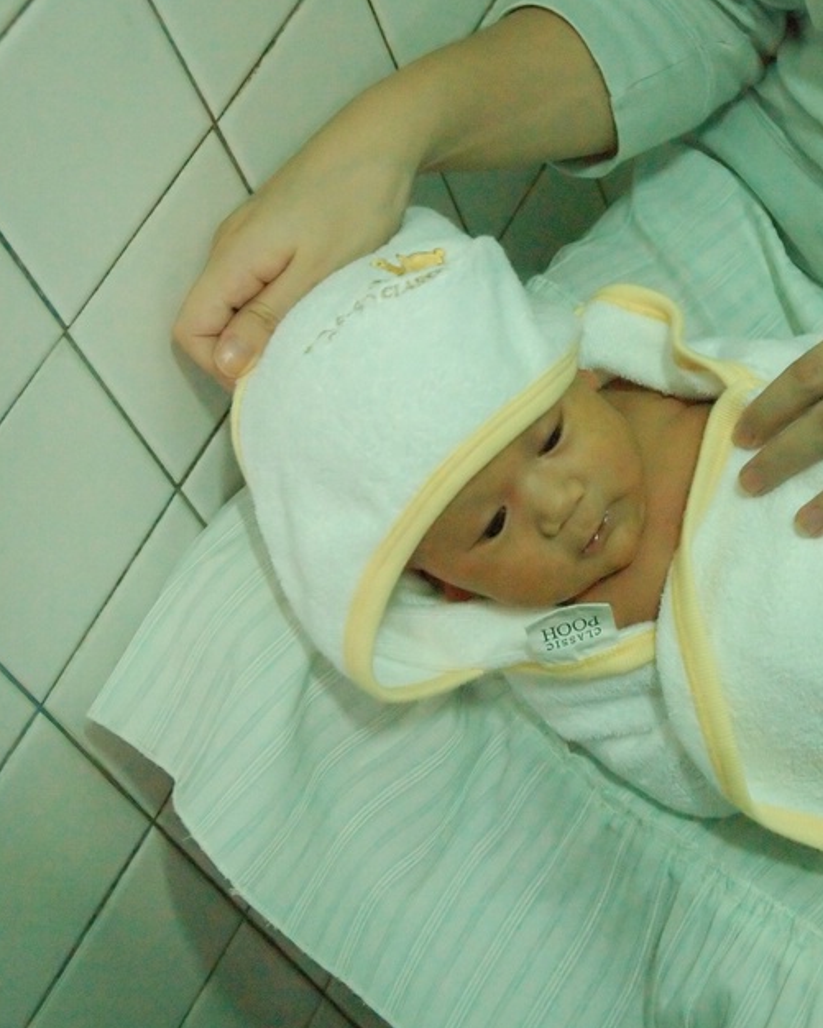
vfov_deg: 28.4
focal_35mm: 67
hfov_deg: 22.6
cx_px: 642
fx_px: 2032
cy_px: 492
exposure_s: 1/50
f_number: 4
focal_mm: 29
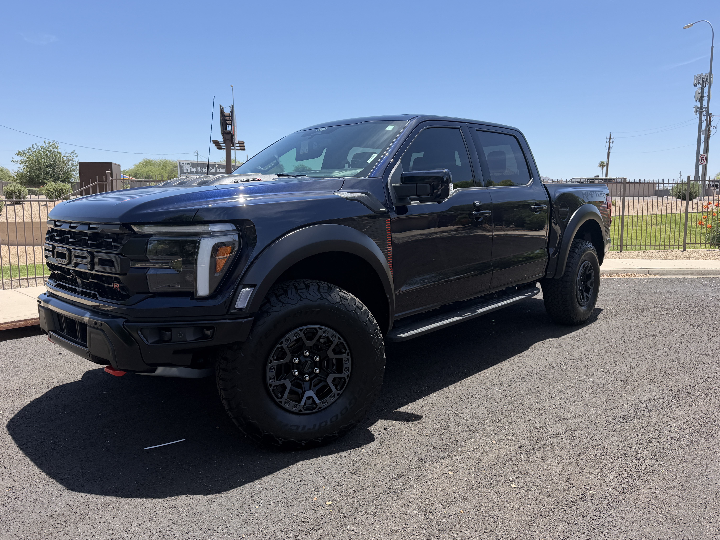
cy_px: 262
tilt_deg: -6.7
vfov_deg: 54.9
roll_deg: -0.4
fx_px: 520
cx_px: 362
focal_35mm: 25
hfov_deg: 69.4
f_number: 1.78
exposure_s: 1/3425
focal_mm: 6.76
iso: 80
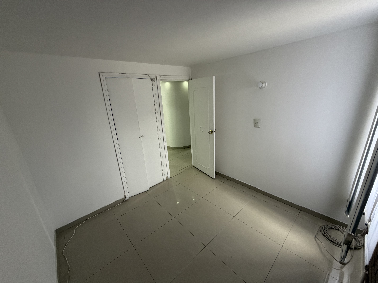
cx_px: 189
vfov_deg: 85.7
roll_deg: +4.2
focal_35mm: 14
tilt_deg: -17.7
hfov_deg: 102.1
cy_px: 142
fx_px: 153
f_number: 2.2
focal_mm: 2.22
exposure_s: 1/121
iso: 320
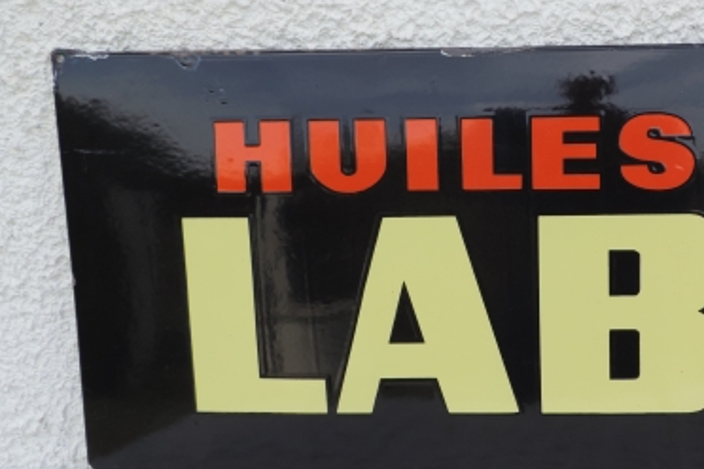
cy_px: 223
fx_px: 919
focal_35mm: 47
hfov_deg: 40.6
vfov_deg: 28.6
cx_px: 536
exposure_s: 1/320
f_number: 3.1
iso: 80
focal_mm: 4.9
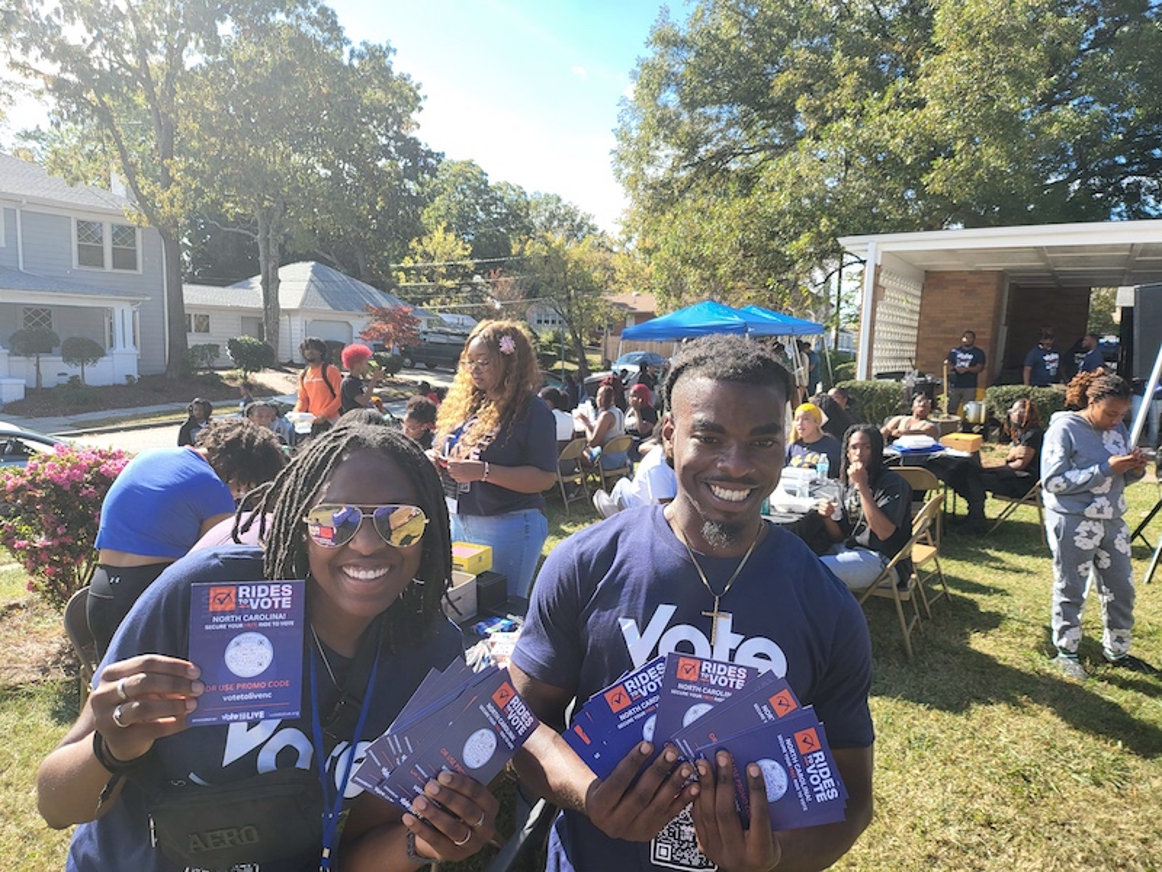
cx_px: 581
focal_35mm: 24
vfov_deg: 56.8
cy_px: 436
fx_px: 806
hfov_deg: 71.6
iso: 40
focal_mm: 5
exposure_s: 1/880
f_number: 1.8
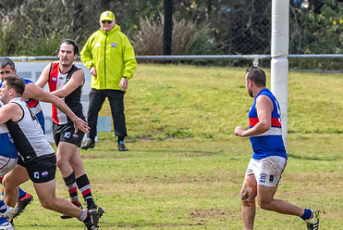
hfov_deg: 1.6
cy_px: 193
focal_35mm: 1257
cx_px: 1
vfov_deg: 1.1
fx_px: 11985
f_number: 7.1
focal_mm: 360
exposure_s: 1/4000
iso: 1250
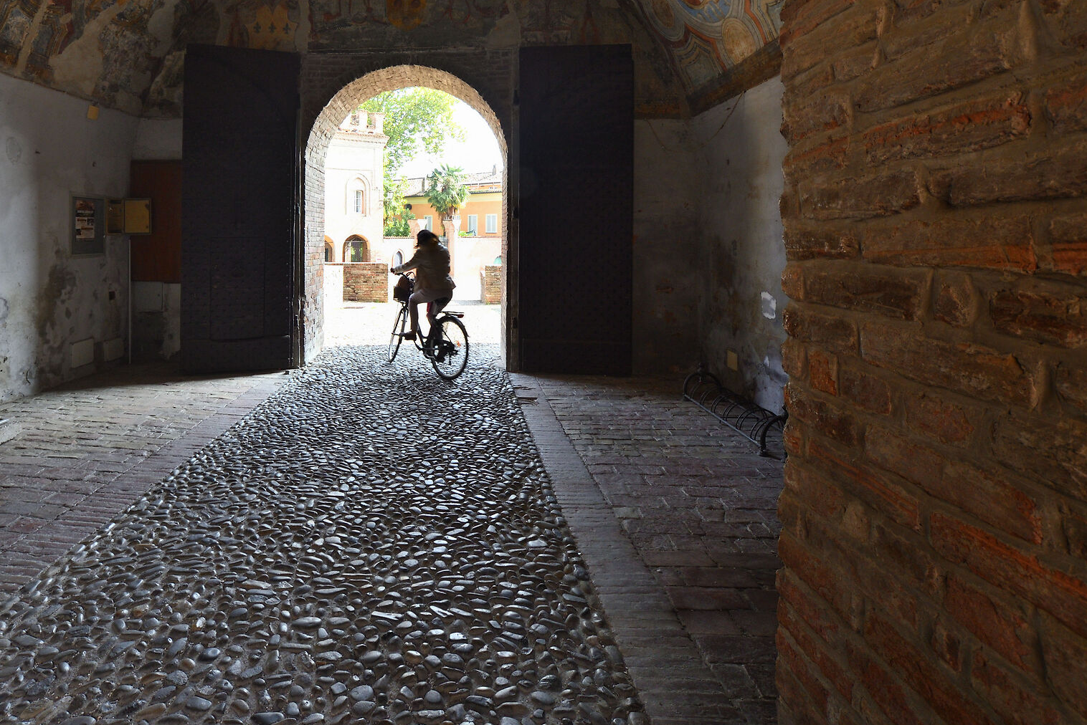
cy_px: 220
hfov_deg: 85.3
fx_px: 574
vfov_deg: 62.4
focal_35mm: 19
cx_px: 413
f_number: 10
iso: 200
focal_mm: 12
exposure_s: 1/30
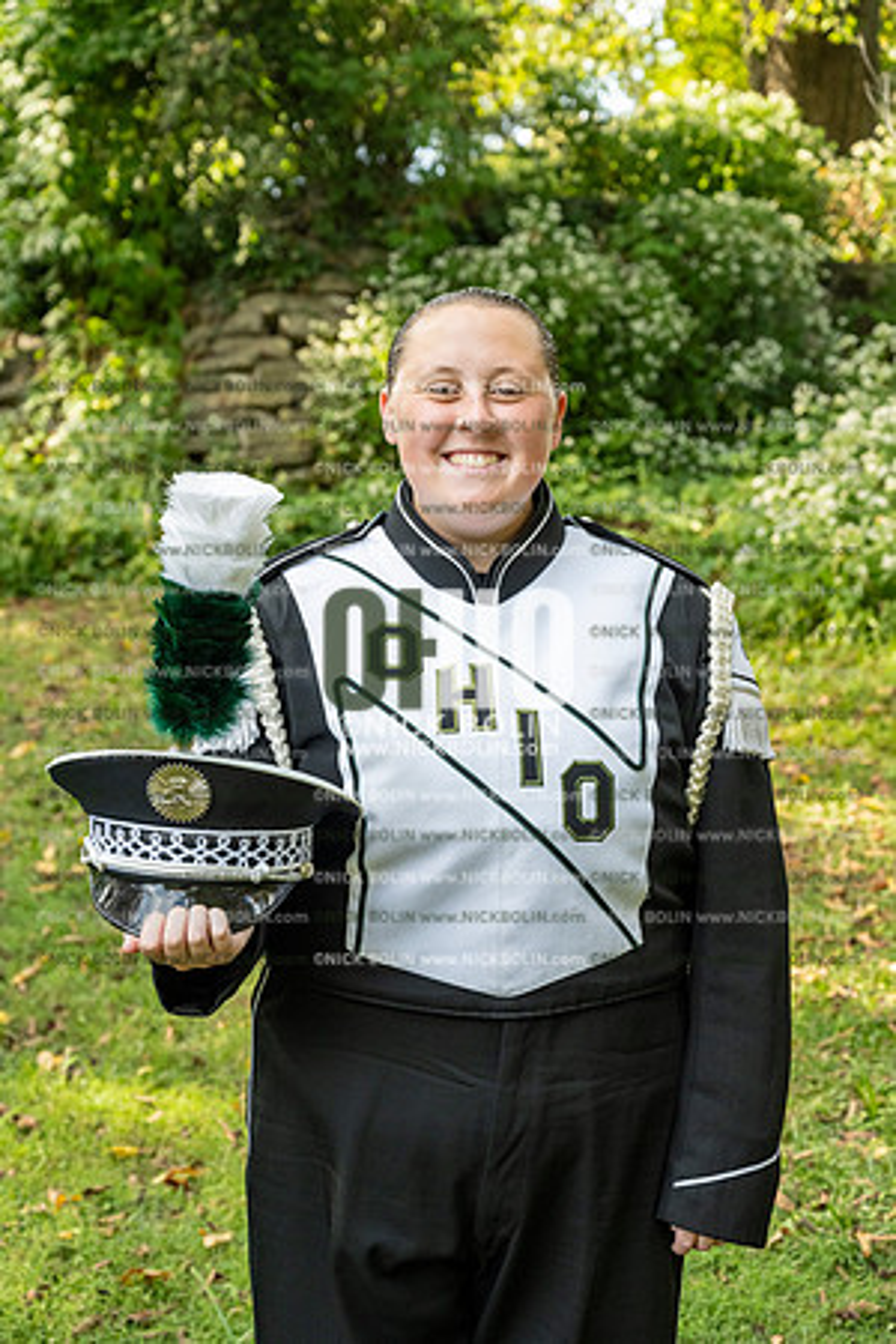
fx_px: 2165
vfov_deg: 34.5
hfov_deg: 23.4
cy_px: 672
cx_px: 448
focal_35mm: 58
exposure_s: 1/640
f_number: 5.6
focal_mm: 58
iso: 1000
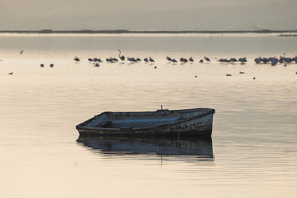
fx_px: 6982
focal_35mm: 846
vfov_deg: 1.6
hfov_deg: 2.4
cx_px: 130
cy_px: 101
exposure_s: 1/1600
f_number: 9
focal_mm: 400
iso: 400
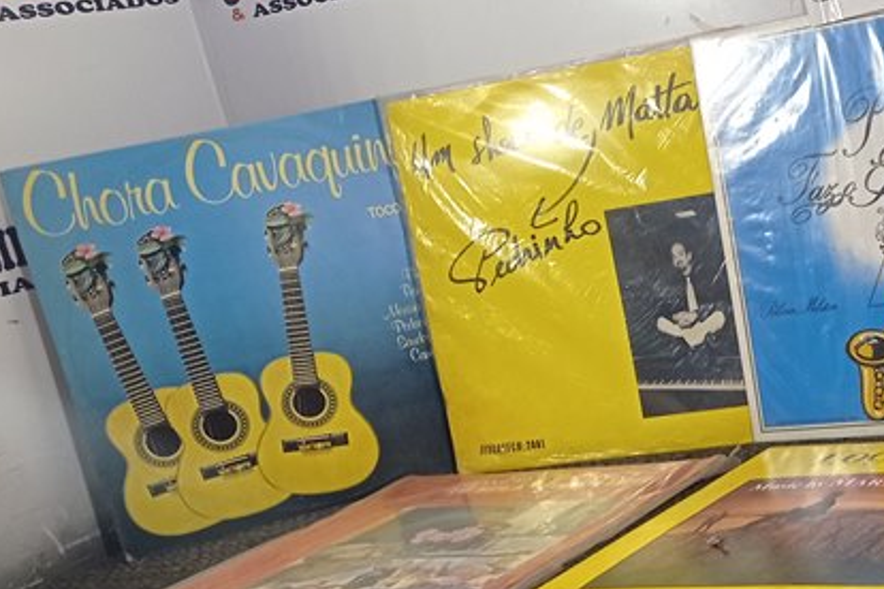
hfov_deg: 25.6
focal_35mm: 72
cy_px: 386
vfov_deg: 18.9
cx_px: 1014
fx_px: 1768
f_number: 1.79
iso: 125
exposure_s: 1/120
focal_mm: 4.7
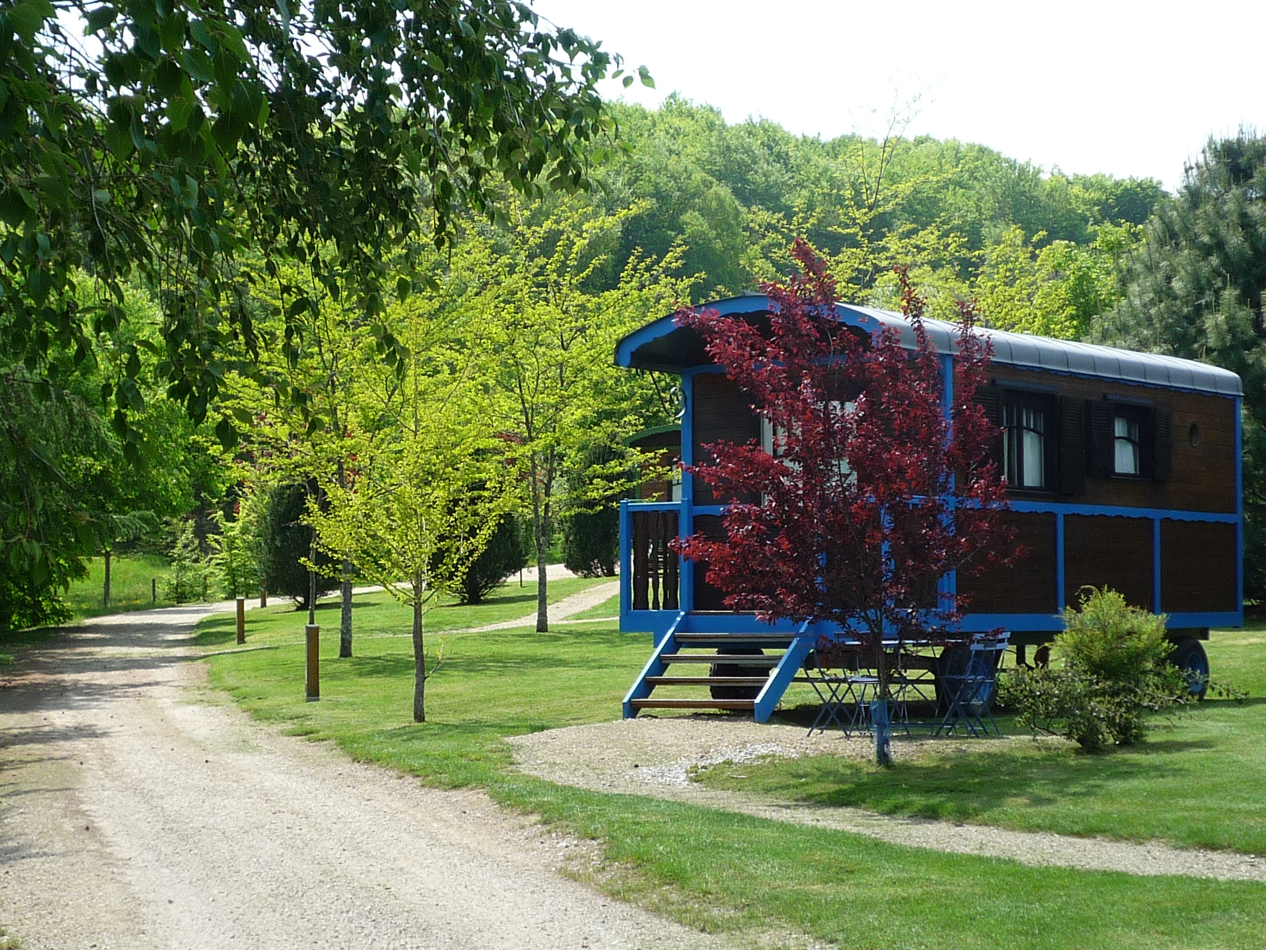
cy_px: 475
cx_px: 633
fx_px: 2524
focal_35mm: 69
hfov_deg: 28.2
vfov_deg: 21.3
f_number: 4
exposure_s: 1/400
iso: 100
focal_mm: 6.8
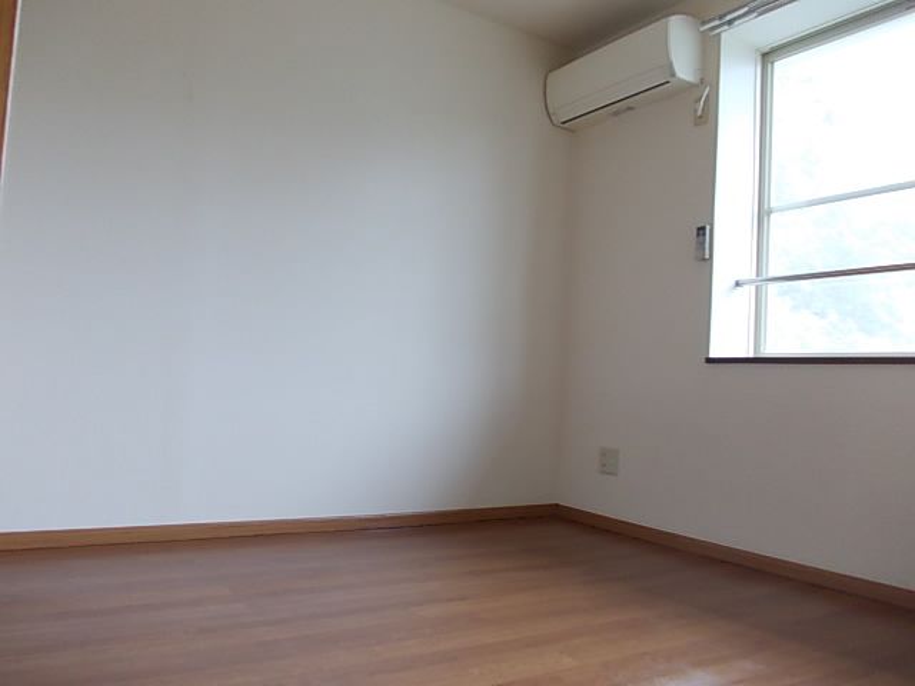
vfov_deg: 49.7
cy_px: 343
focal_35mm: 28
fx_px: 740
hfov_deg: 63.4
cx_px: 458
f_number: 2.7
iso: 125
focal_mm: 4
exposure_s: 1/25
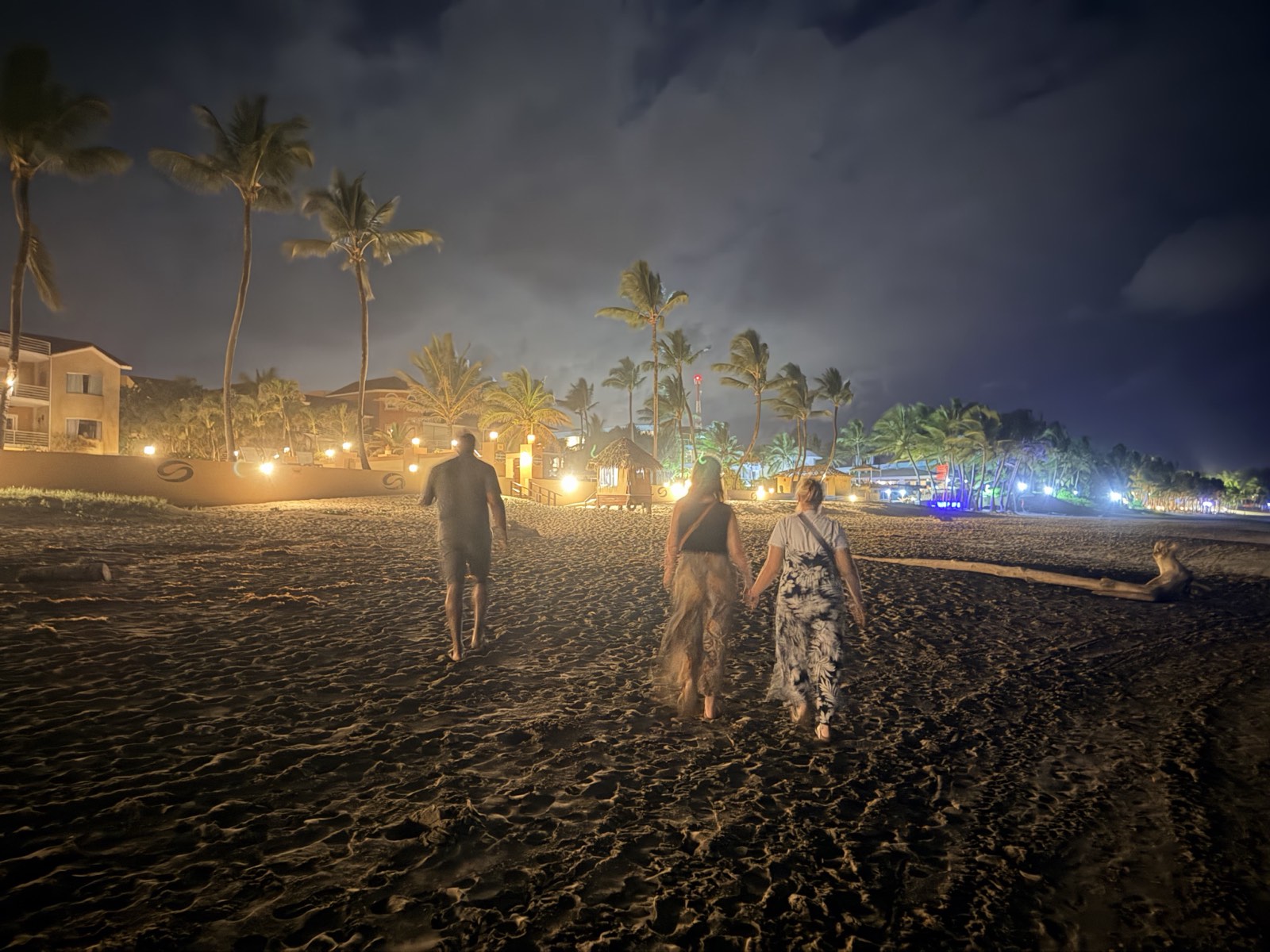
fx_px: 881
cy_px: 476
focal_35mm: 24
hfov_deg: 71.6
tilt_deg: +0.0
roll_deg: -0.4
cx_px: 635
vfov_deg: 56.8
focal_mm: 6.76
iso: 2500
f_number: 1.78
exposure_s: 1/5
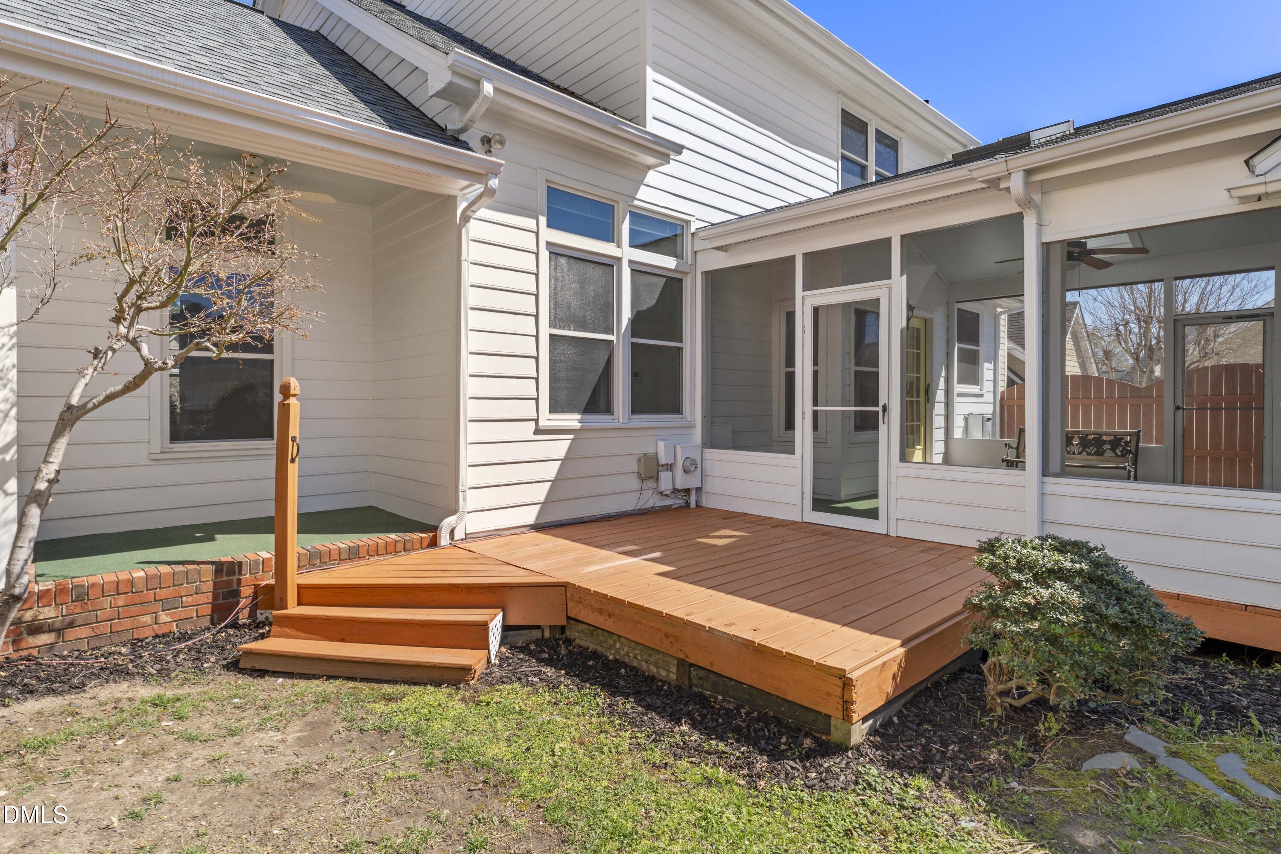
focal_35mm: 18
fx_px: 640
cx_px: 640
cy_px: 427
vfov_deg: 67.4
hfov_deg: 90.0
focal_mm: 18
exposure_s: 1/160
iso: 100
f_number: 8
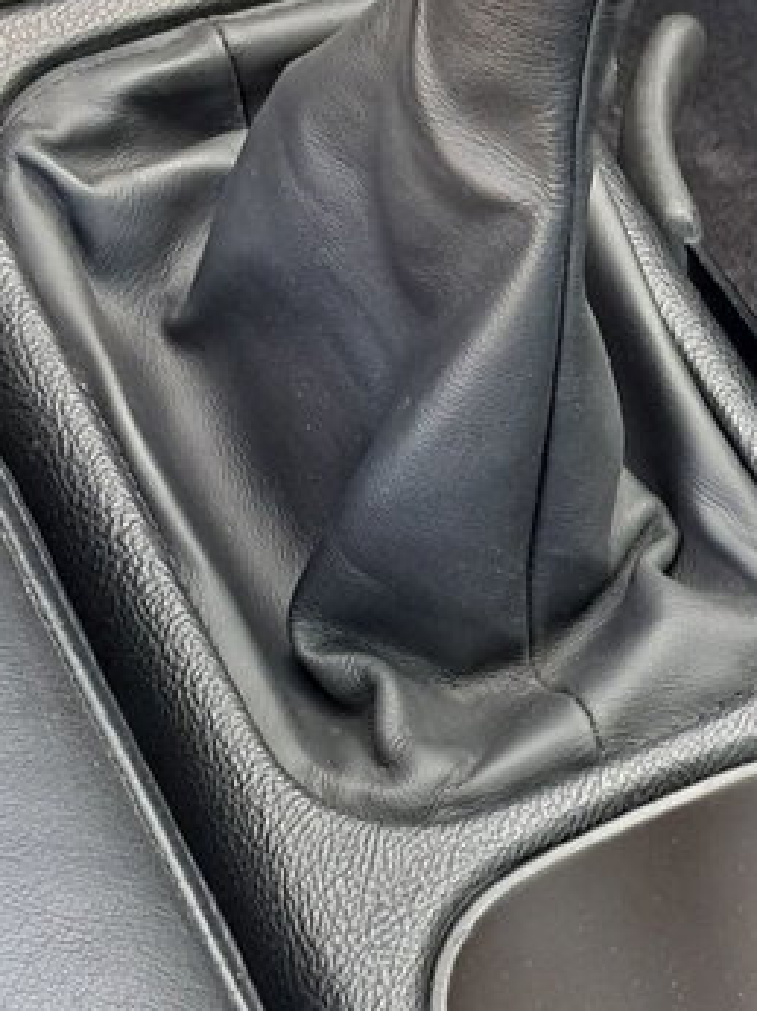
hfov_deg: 18.2
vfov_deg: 24.4
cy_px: 479
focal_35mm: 80
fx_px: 2336
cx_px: 649
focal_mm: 4
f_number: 1.8
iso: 250
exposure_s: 1/60
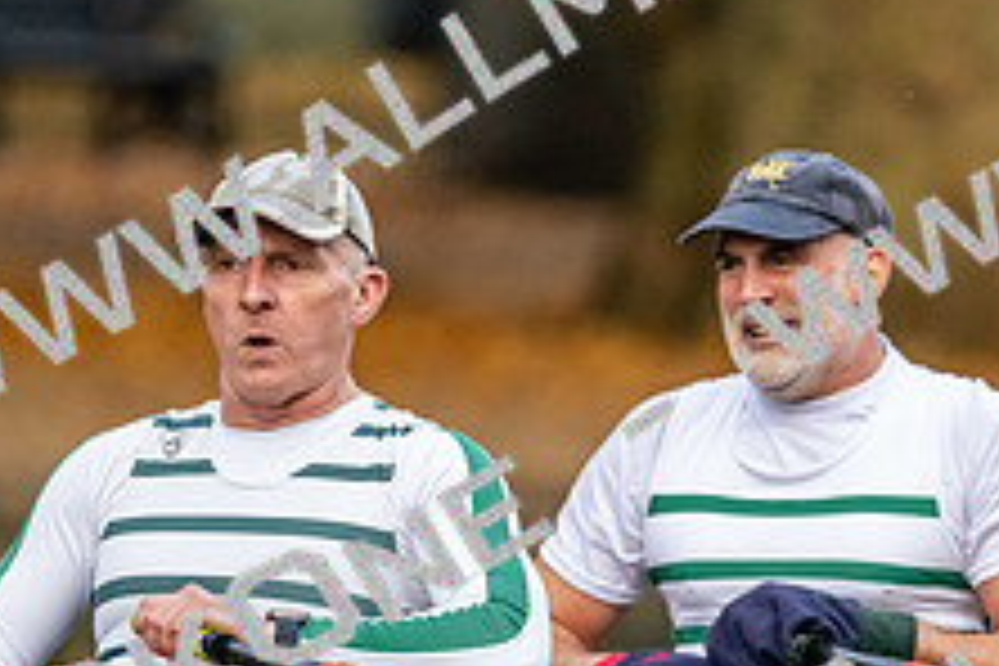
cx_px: 418
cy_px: 443
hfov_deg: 2.0
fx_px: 28969
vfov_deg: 1.3
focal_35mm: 1044
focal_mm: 400
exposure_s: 1/2500
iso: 3200
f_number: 4.5
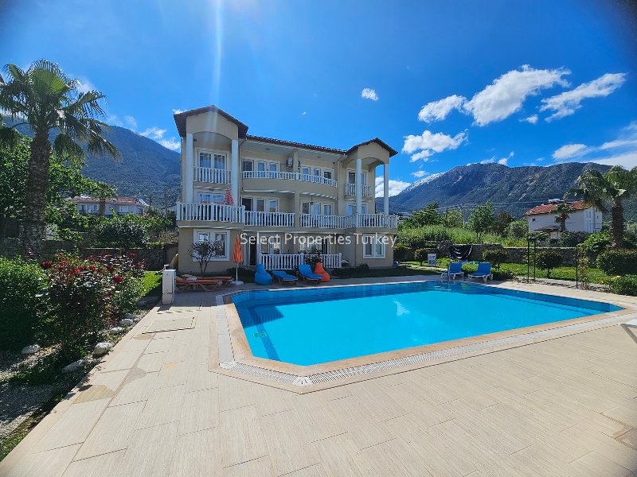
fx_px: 239
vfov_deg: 89.9
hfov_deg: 106.2
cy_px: 238
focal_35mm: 13
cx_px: 318
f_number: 2.2
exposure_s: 1/4616
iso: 50
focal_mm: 2.2
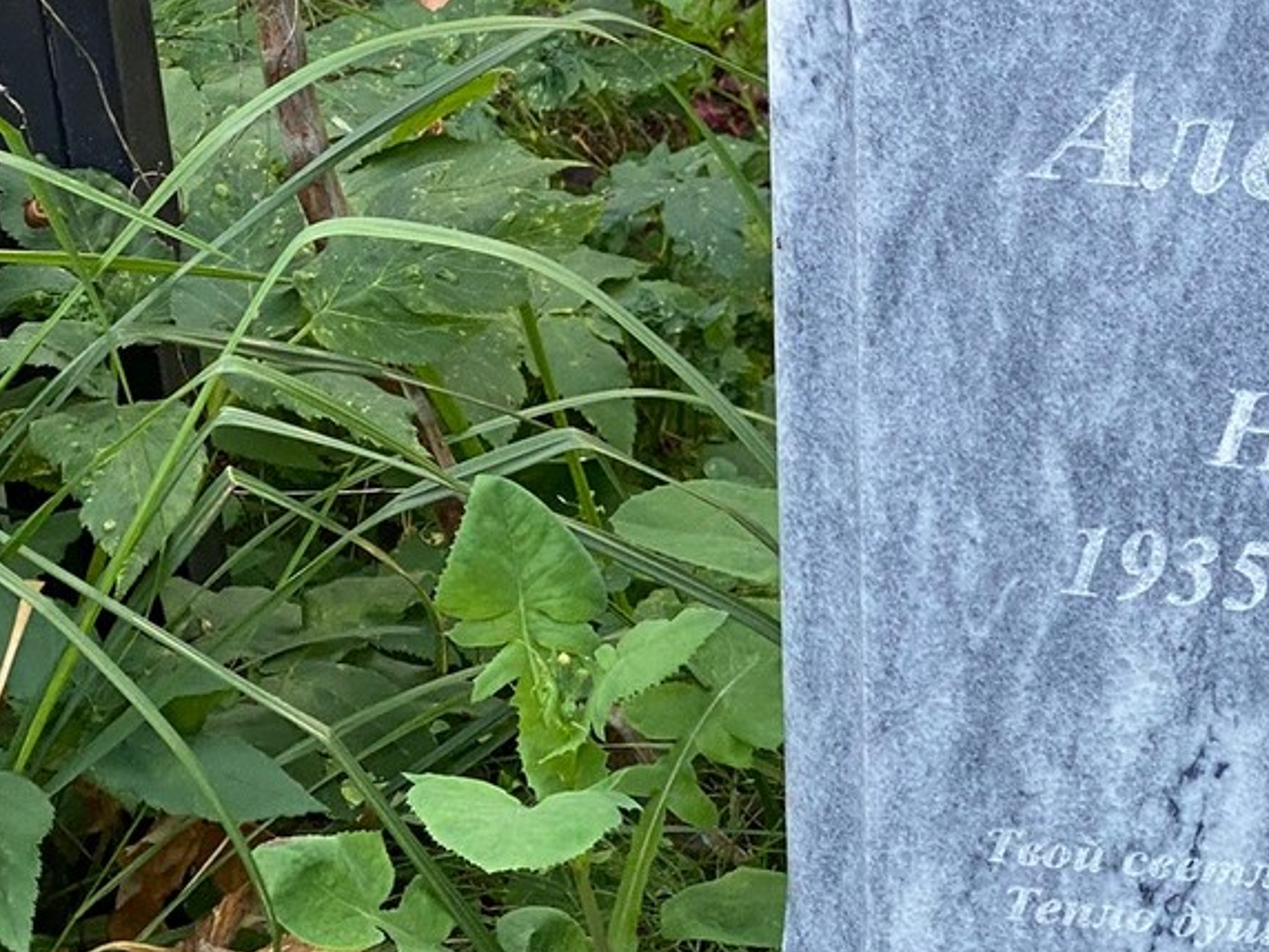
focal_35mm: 131
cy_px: 490
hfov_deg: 14.6
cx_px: 1480
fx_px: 4802
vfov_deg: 11.3
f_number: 2
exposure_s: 1/121
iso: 80
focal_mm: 6
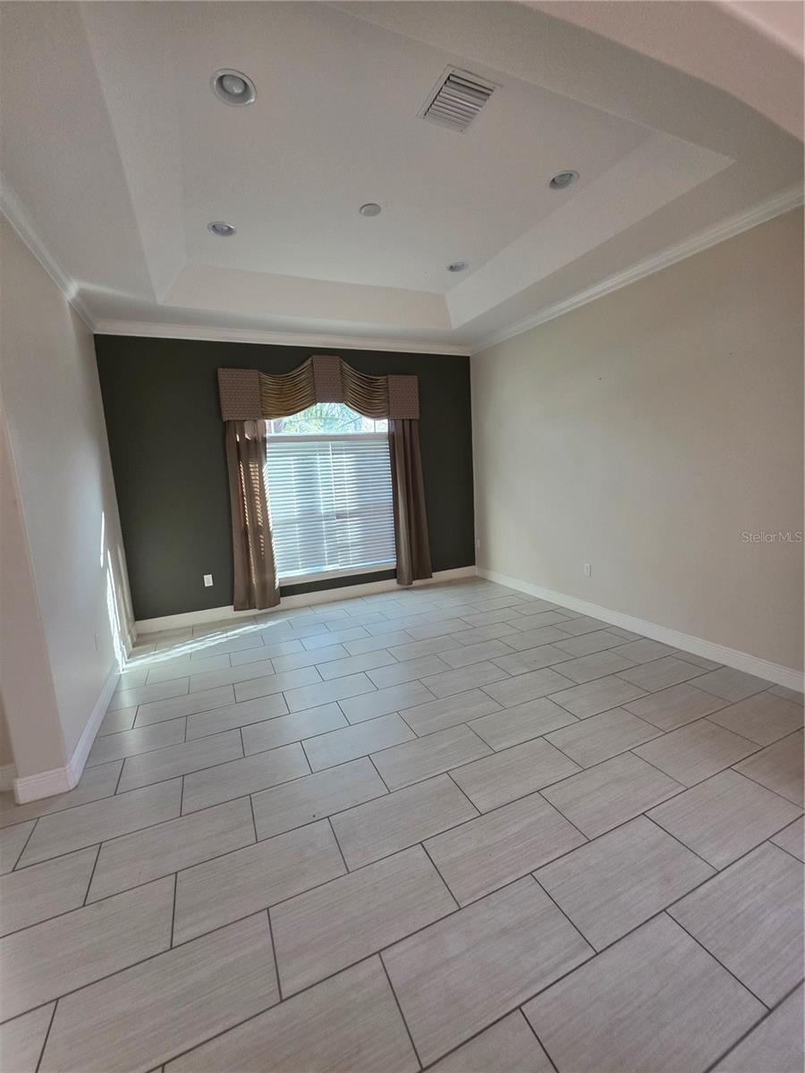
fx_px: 403
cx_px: 402
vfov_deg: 106.2
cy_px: 536
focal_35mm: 13
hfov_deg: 89.9
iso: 80
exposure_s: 1/120
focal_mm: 2.2
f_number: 1.9
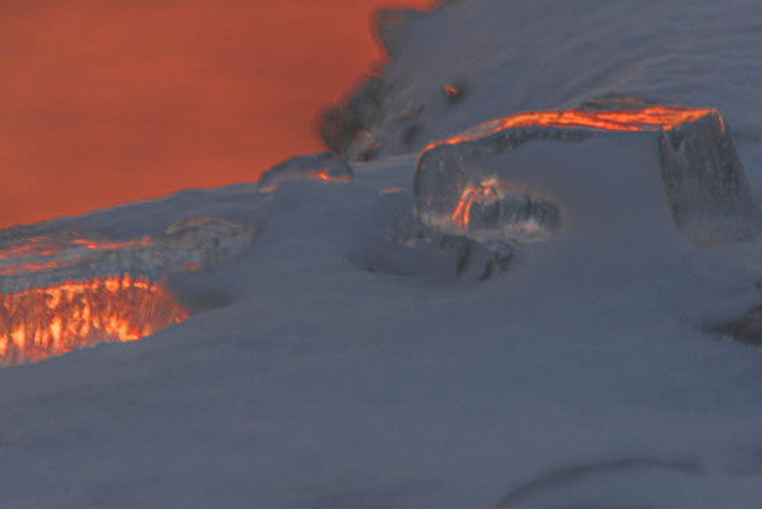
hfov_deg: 2.1
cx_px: 269
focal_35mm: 983
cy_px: 248
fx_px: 20823
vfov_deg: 1.4
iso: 100
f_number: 6.3
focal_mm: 600
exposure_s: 1/40
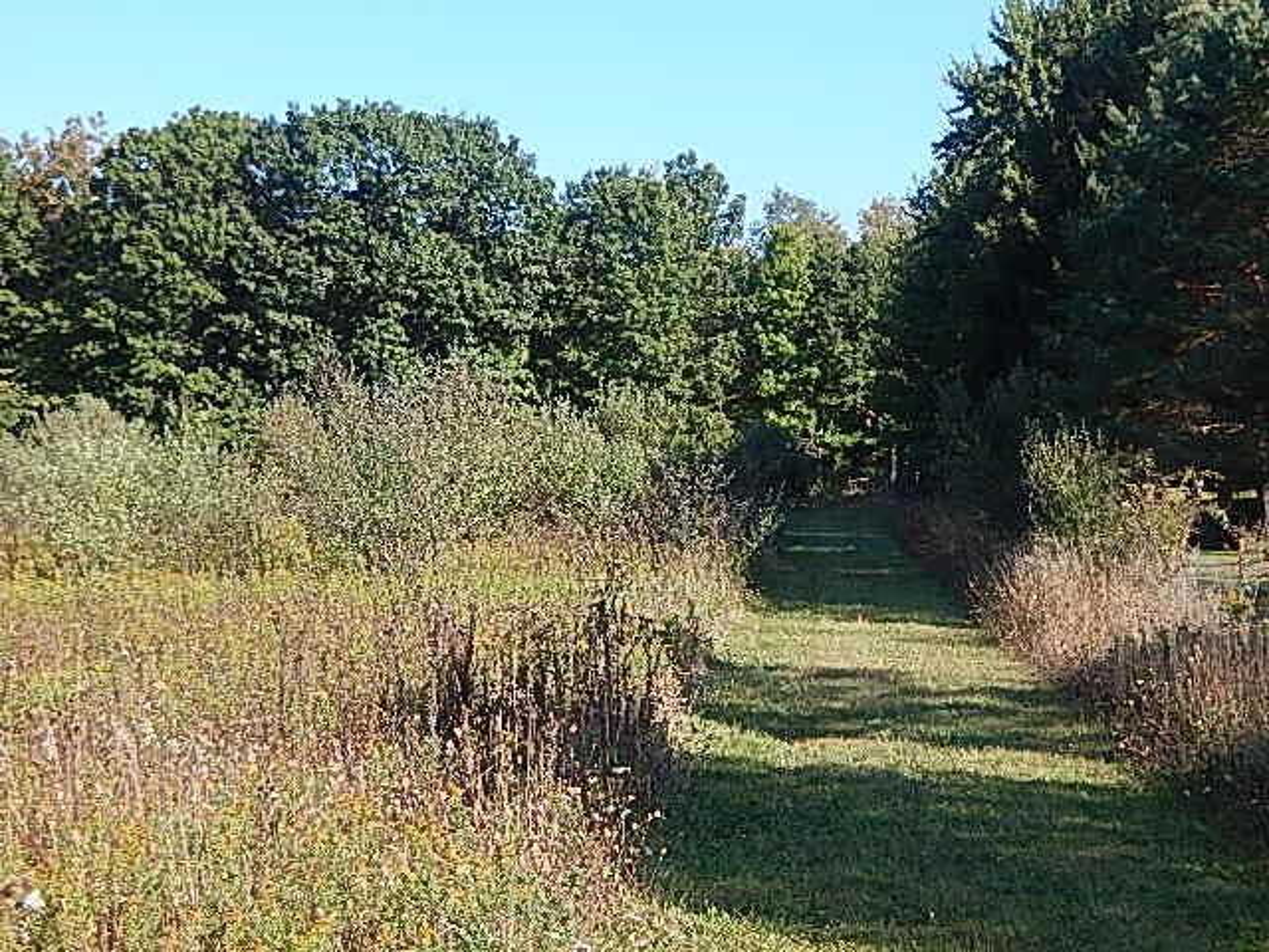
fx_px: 2529
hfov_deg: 28.2
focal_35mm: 69
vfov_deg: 21.3
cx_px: 634
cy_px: 476
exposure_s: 1/400
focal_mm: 12.3
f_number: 4.1
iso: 125
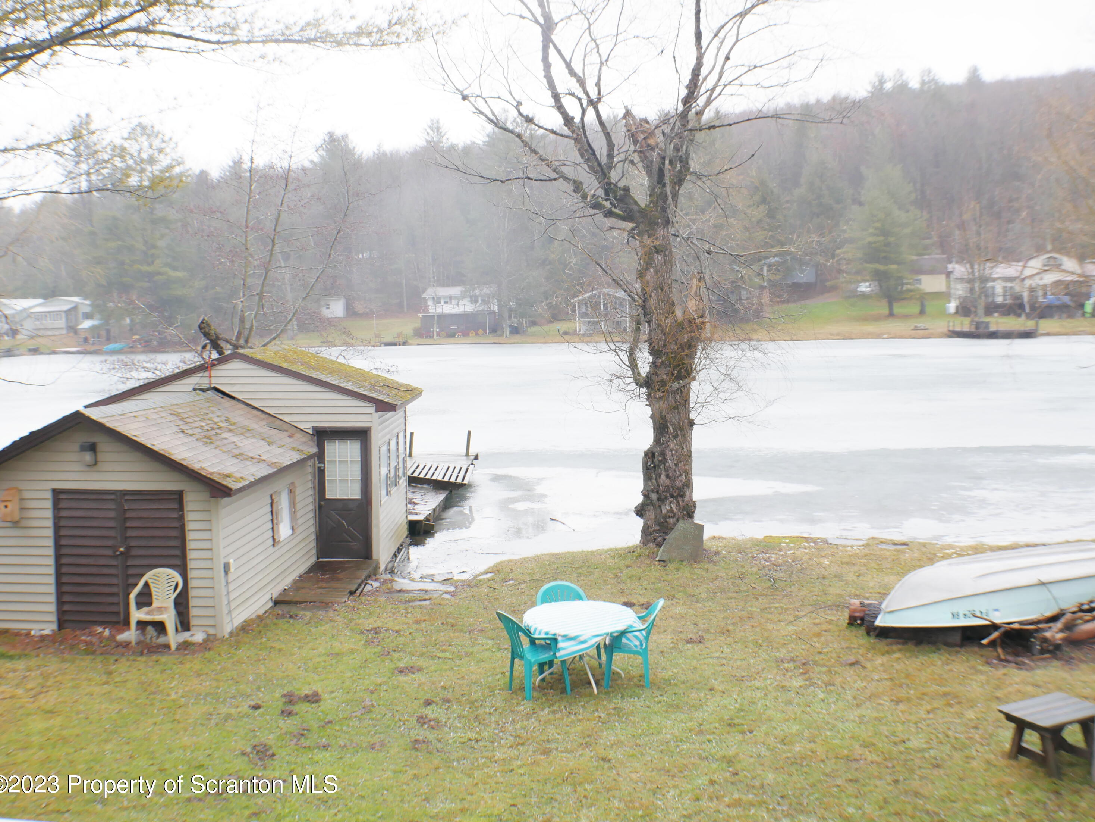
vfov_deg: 30.9
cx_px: 548
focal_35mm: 47
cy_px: 403
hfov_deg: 40.4
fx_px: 1487
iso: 200
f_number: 5.1
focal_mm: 23
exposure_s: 1/125
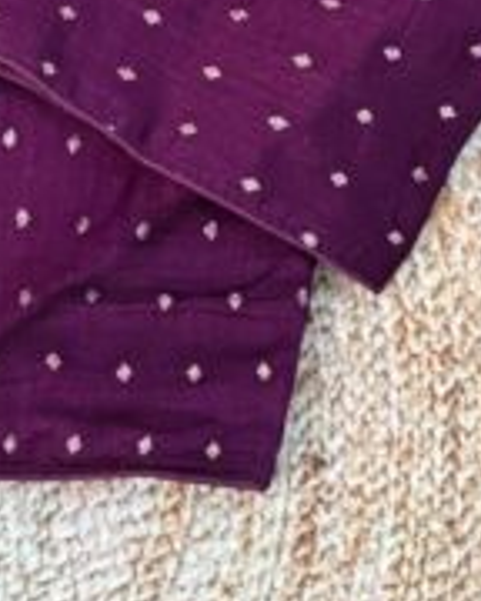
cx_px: -227
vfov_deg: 7.6
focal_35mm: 250
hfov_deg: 6.1
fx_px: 4449
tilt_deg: -66.9
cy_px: -280
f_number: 2.8
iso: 200
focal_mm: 9
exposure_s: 1/121
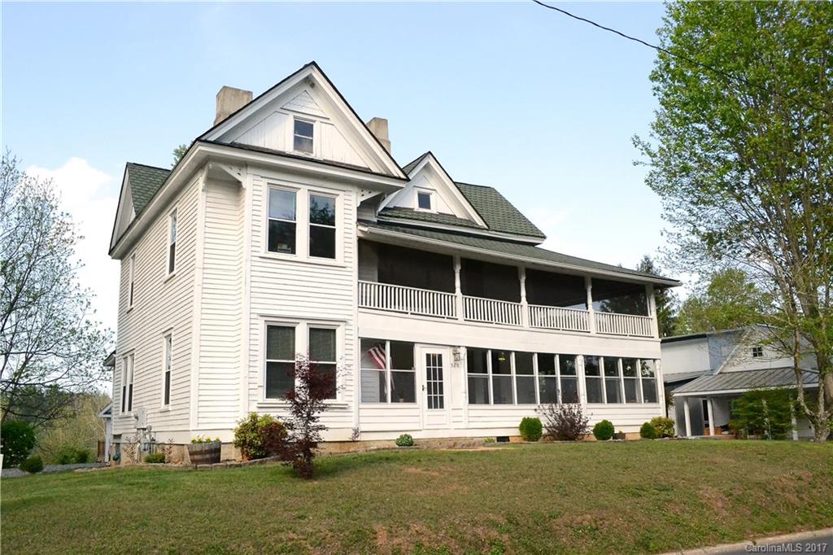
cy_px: 278
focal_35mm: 30
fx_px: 694
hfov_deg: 61.9
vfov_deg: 43.6
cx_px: 416
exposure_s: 1/4000
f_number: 8
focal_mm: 20
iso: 3200
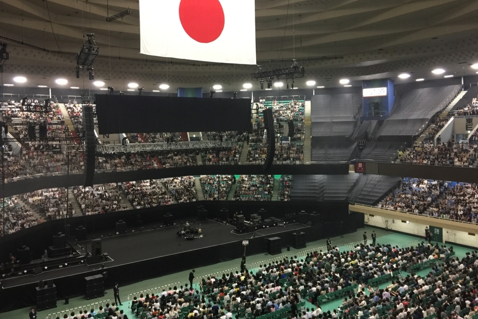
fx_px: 412
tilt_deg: -0.6
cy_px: 144
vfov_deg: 42.3
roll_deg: -0.1
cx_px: 237
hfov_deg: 60.3
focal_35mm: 31
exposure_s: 1/15
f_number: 2.2
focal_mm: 4.15
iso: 100
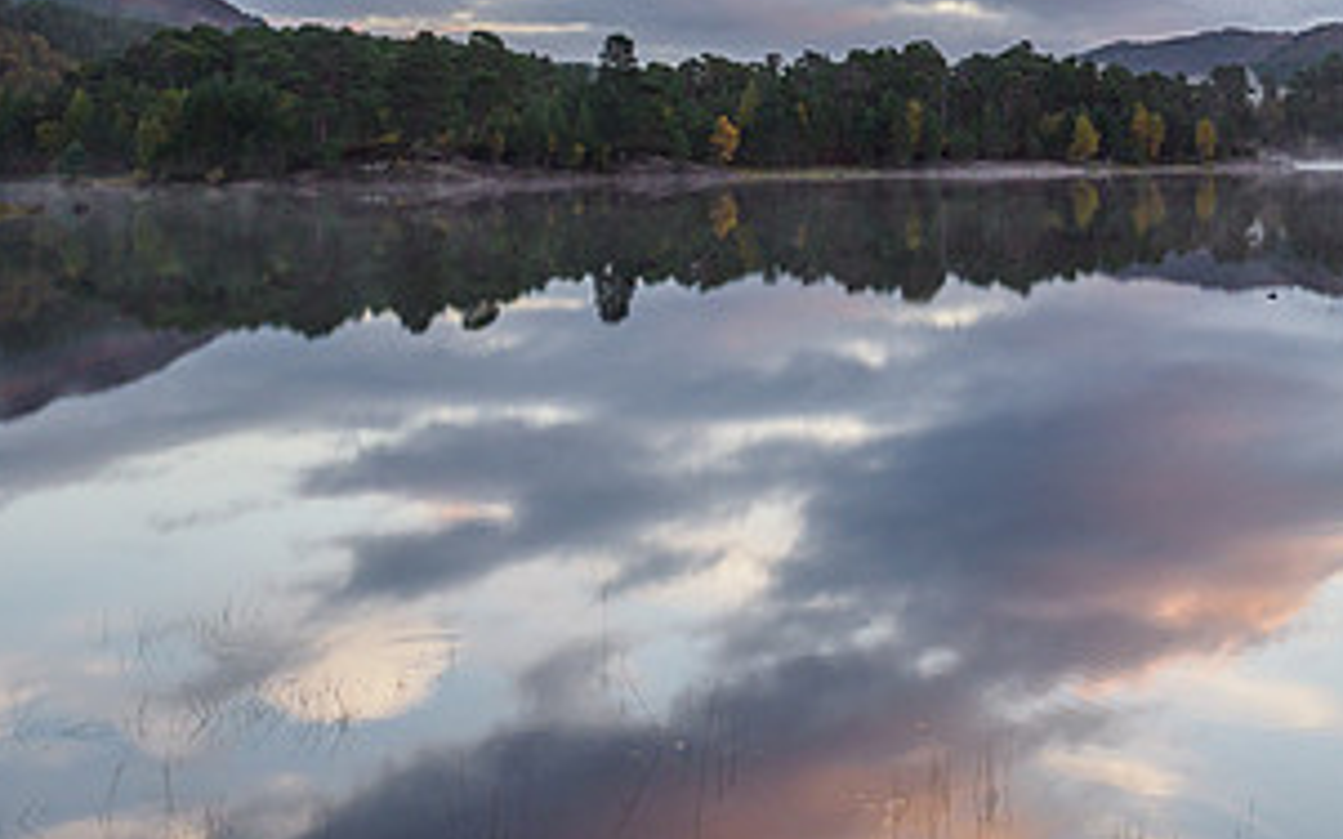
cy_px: 0
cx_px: 1300
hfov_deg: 36.2
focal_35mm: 51
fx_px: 1866
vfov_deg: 24.2
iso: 200
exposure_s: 1/15
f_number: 7.1
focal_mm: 12
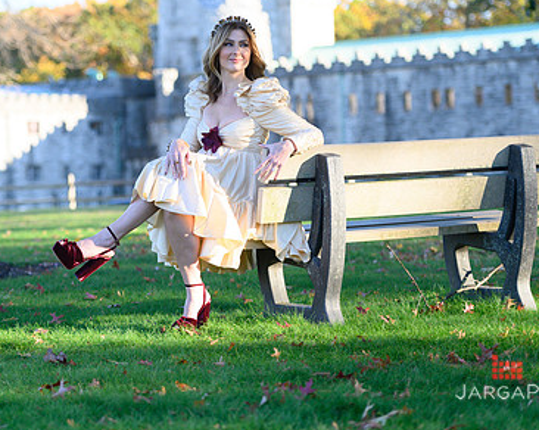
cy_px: 147
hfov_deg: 15.0
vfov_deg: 12.0
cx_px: 169
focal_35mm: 128
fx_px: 2040
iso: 1600
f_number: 3.2
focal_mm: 86
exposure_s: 1/4000
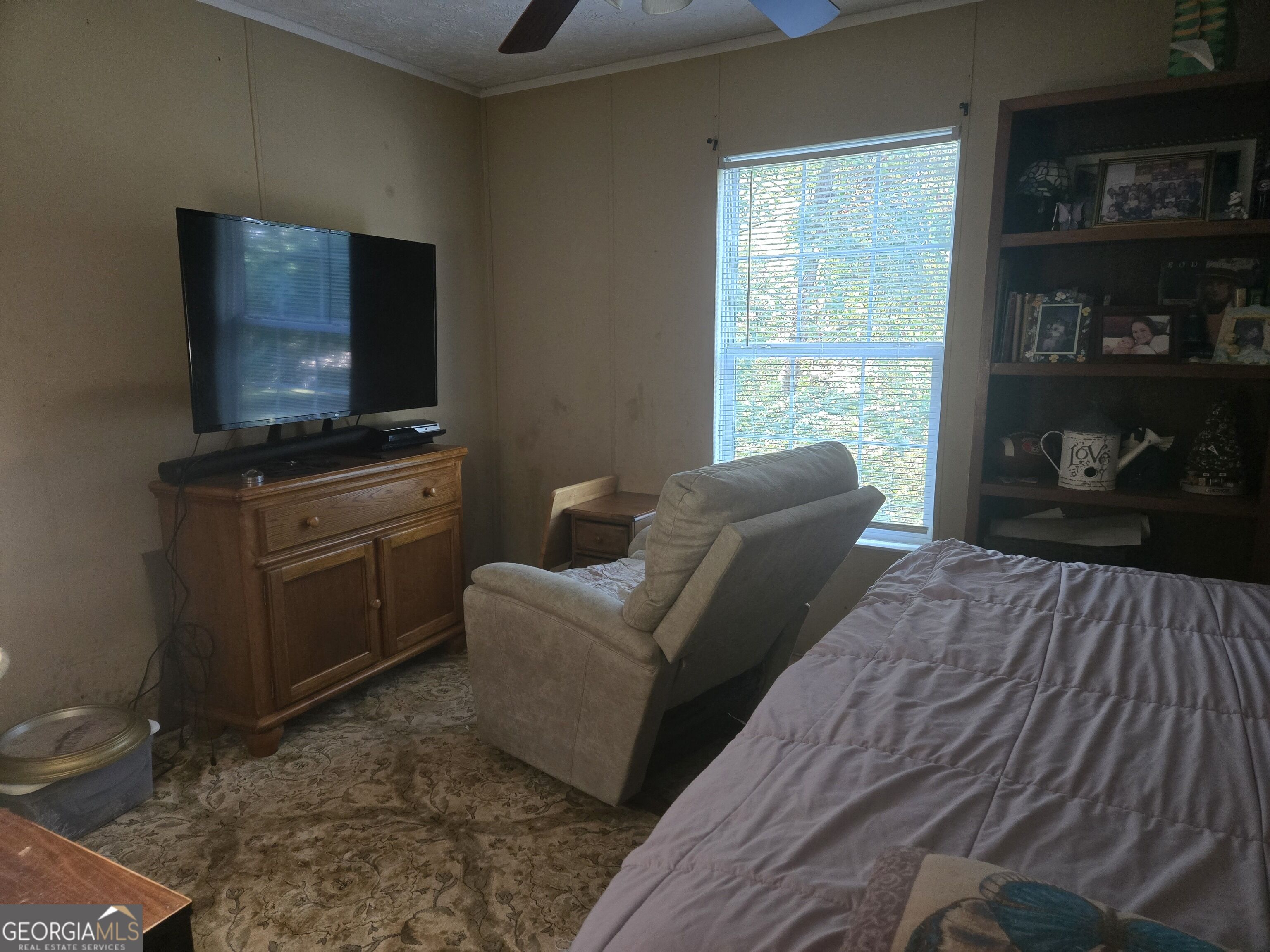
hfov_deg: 73.9
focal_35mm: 23
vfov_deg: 58.9
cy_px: 476
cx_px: 635
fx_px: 844
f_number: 1.8
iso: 640
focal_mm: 5.4
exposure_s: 1/60
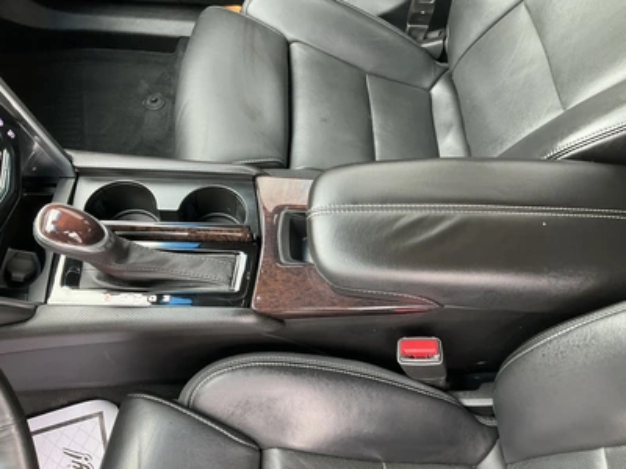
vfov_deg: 48.2
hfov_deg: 61.7
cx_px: 313
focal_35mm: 29
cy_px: 234
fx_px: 524
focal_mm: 3
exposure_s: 1/41
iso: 125
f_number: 1.8
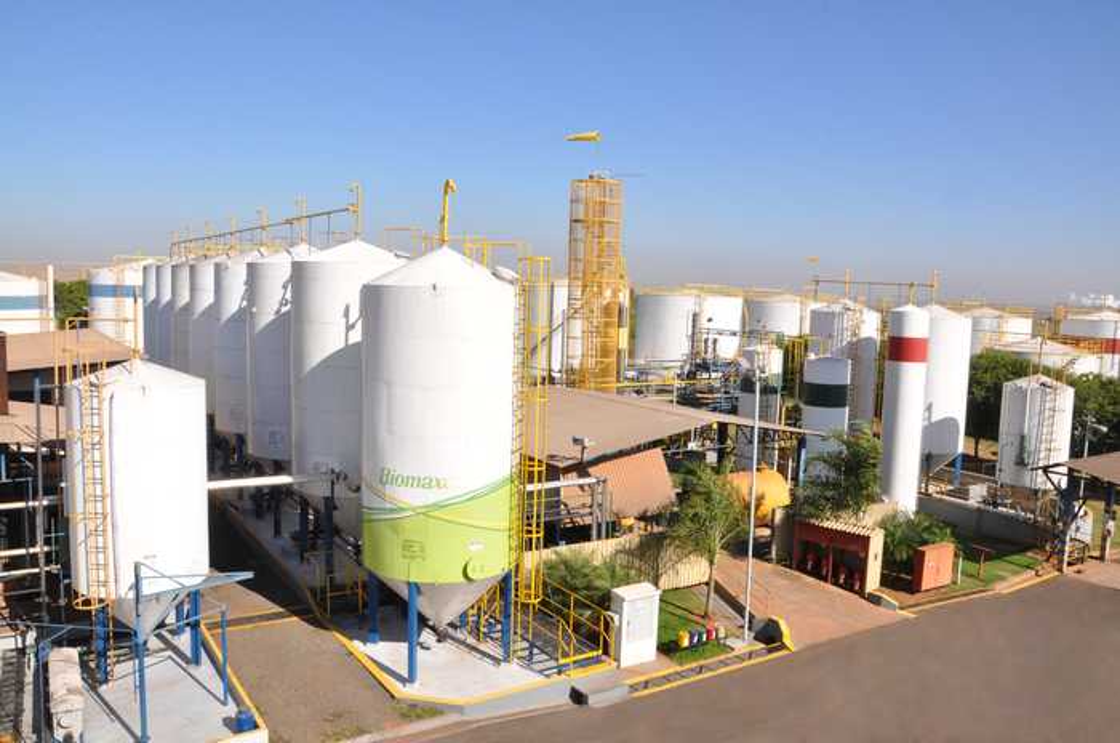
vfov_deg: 47.8
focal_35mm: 27
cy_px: 372
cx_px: 560
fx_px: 838
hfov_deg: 67.5
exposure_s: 1/200
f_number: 22
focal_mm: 18
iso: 500
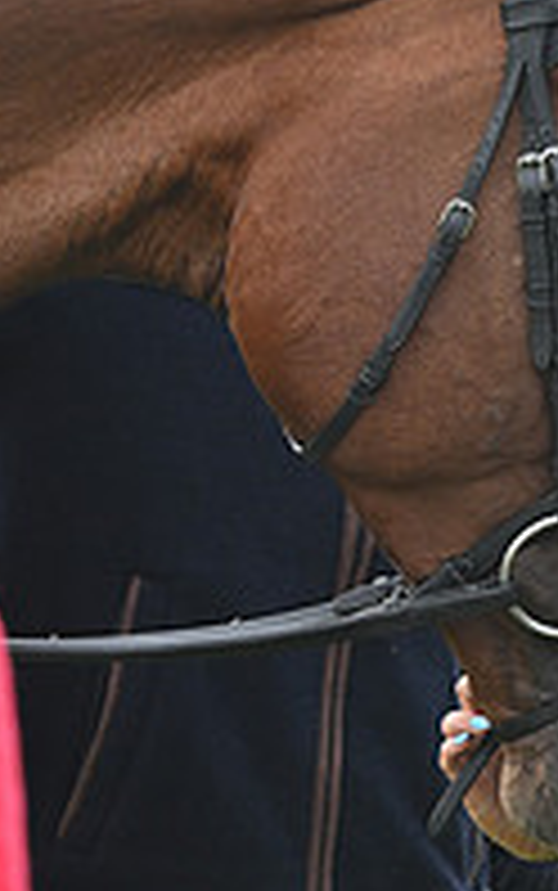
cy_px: 88
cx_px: 976
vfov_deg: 3.8
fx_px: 13436
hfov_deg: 2.4
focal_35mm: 553
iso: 1400
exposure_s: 1/1250
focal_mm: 185
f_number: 5
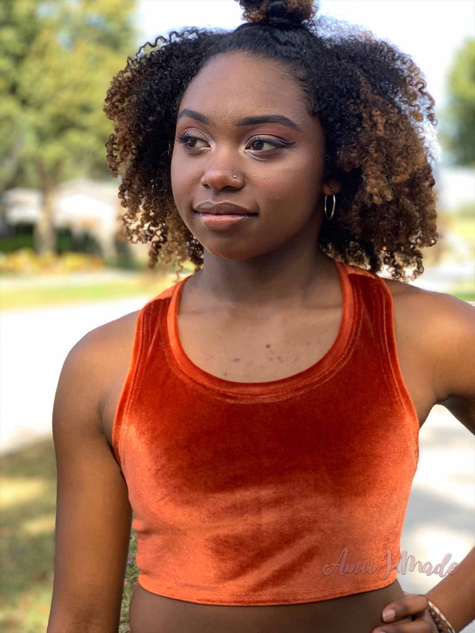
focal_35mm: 52
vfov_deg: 36.8
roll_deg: -1.5
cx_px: 238
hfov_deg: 28.0
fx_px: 951
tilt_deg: -3.8
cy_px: 316
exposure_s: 1/122
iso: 40
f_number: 2.4
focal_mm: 6
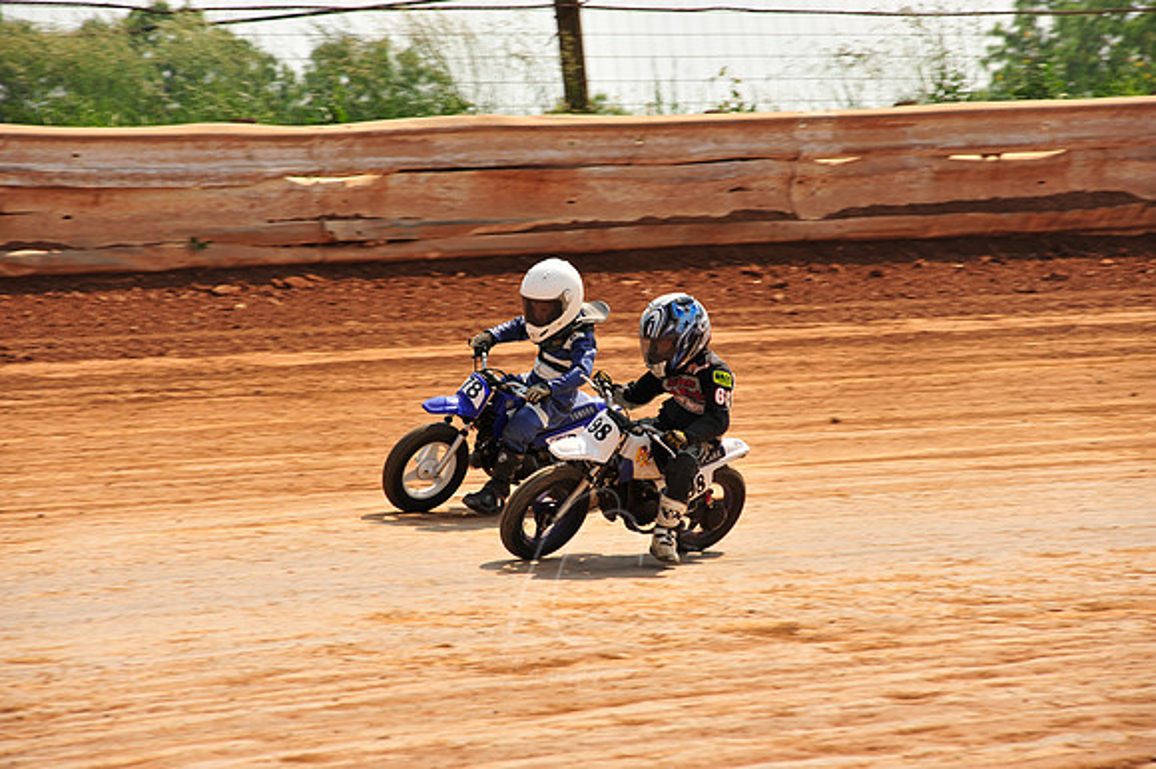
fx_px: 6418
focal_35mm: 200
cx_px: 578
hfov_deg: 10.3
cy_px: 384
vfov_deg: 6.9
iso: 200
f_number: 9
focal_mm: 200
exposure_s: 1/400
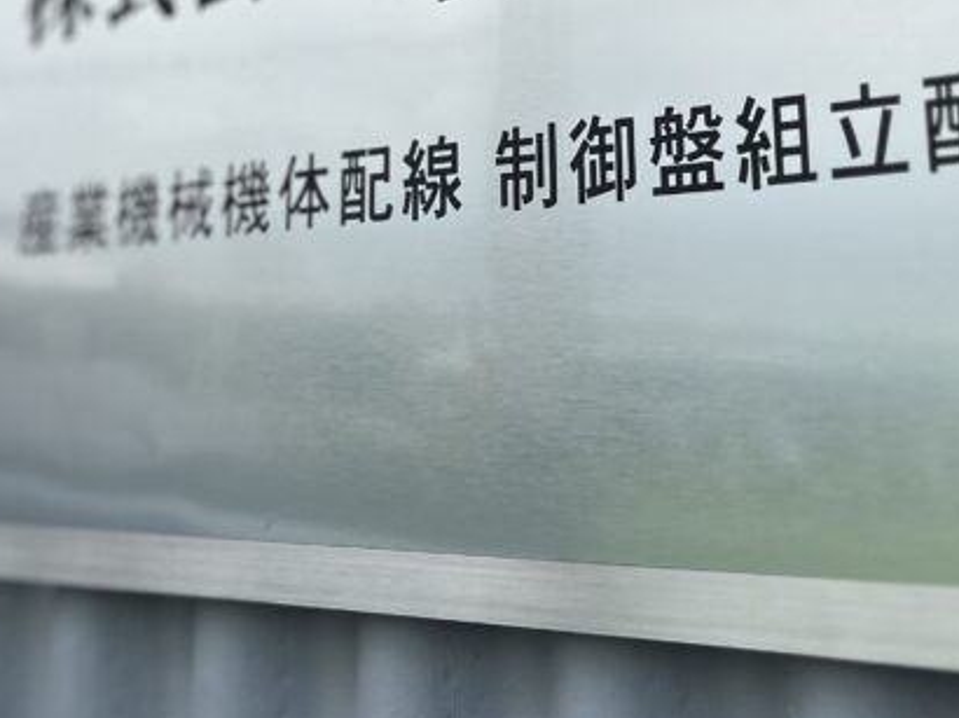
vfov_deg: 21.3
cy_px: -94
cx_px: 334
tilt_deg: +16.9
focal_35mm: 65
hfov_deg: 29.7
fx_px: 1800
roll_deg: -0.8
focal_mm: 5.7
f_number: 1.5
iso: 50
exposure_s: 1/2841
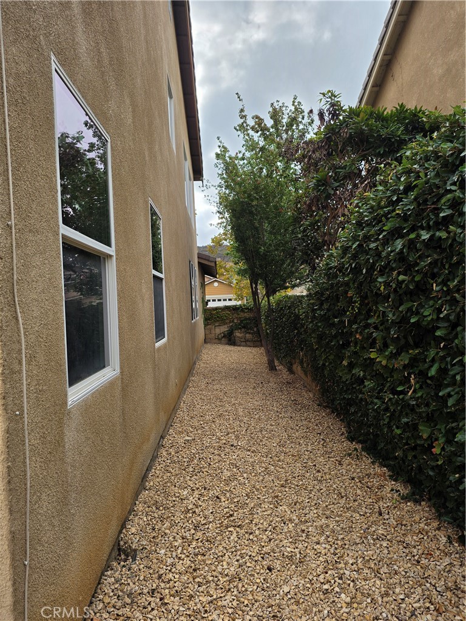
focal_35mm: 23
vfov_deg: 73.9
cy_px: 310
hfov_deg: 58.9
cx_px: 233
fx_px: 413
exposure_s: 1/5294
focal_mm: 6.25
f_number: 1.7
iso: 80
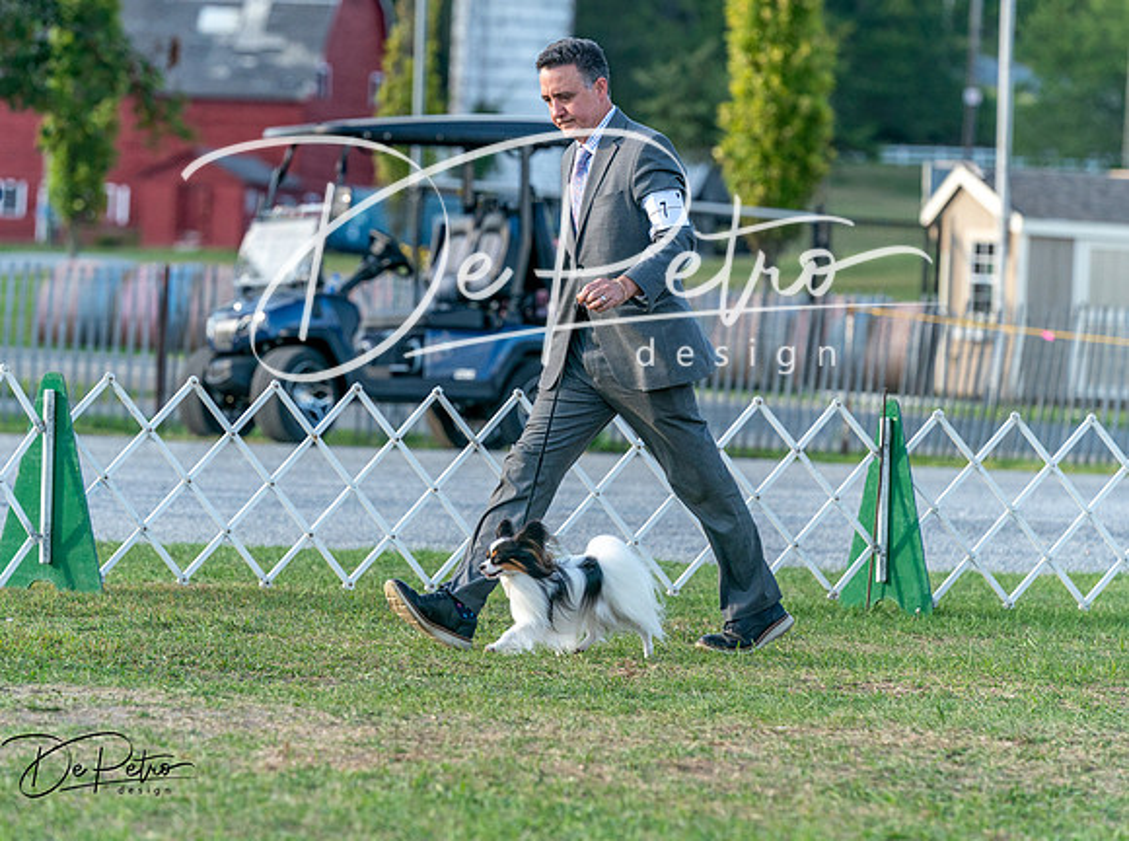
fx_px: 7515
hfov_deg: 8.6
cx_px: 553
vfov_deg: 6.4
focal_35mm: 231
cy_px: 390
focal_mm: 200
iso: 1600
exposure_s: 1/2000
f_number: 5
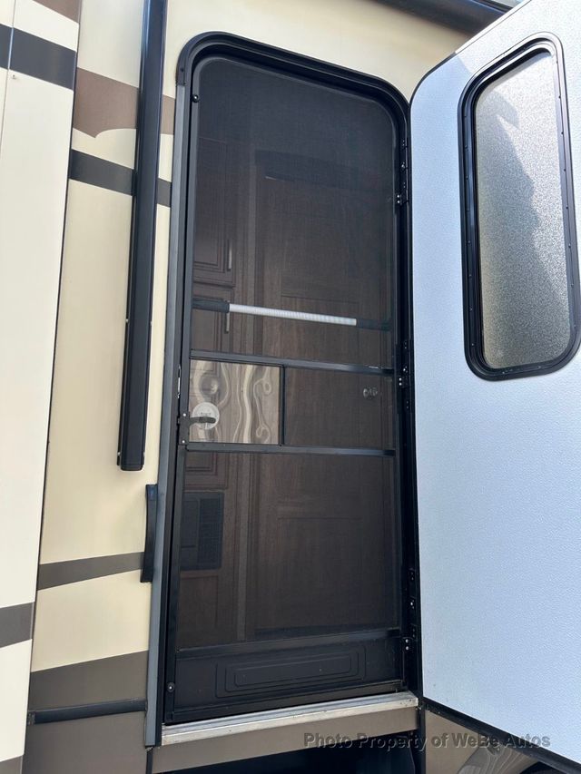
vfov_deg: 71.6
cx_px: 290
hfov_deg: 56.8
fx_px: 537
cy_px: 387
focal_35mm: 24
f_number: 1.78
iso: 80
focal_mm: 6.86
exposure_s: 1/469
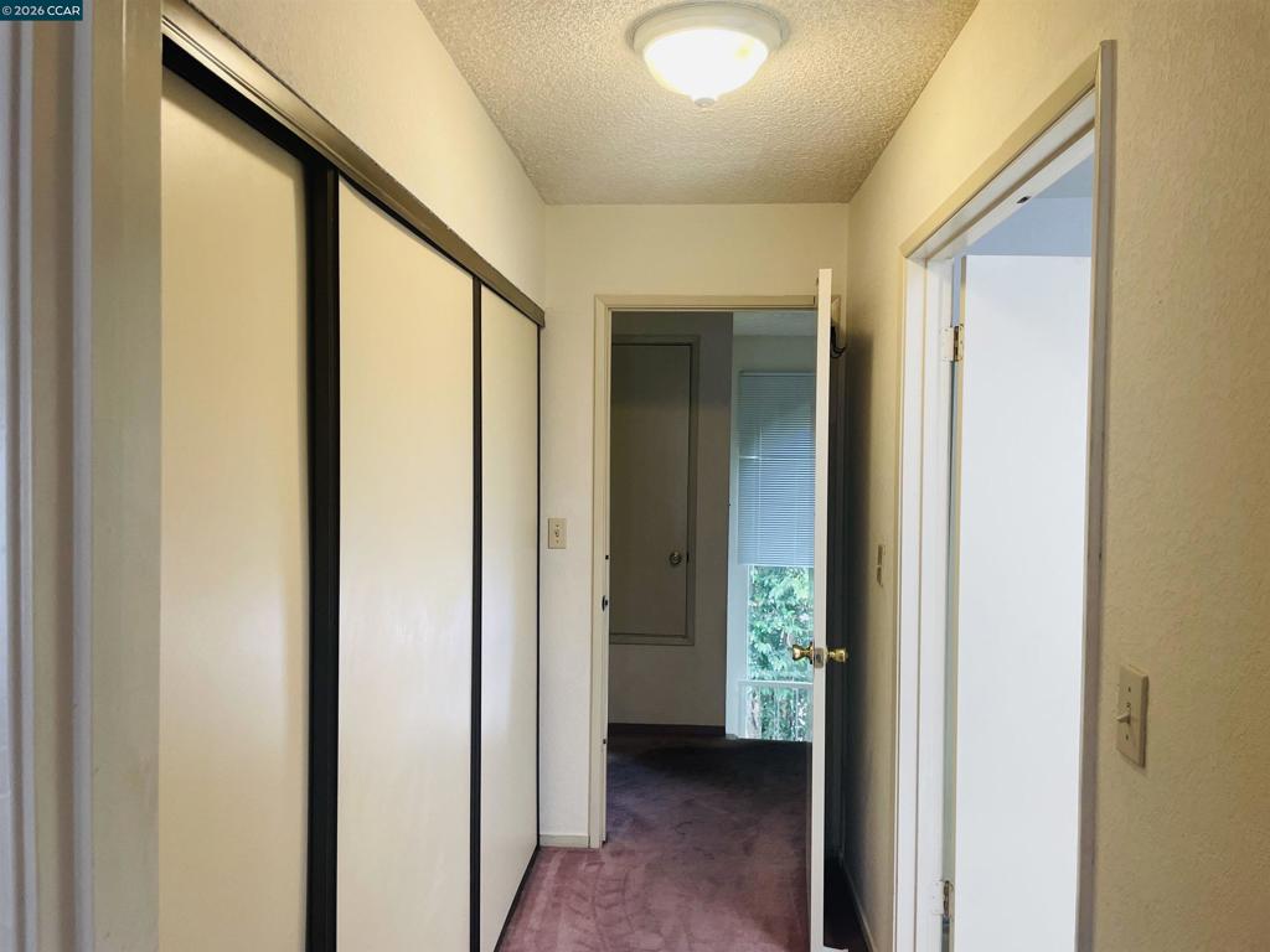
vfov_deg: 53.1
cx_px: 635
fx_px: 954
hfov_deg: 67.3
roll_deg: -1.0
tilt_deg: -1.4
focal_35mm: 26
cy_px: 476
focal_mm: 4.2
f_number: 1.6
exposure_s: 1/120
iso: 100
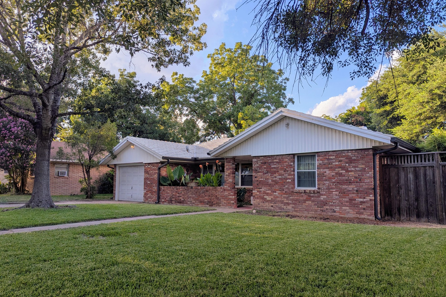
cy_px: 155
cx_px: 228
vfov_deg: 49.5
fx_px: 322
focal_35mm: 26
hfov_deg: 69.4
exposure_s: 1/750
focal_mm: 6.81
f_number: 1.85
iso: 47
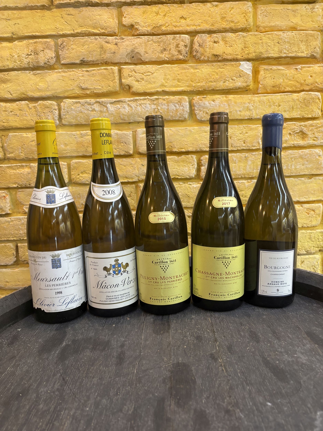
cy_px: 216
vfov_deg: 67.3
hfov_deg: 53.1
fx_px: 323
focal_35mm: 26
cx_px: 162
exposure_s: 1/50
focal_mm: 5.96
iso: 320
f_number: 1.6
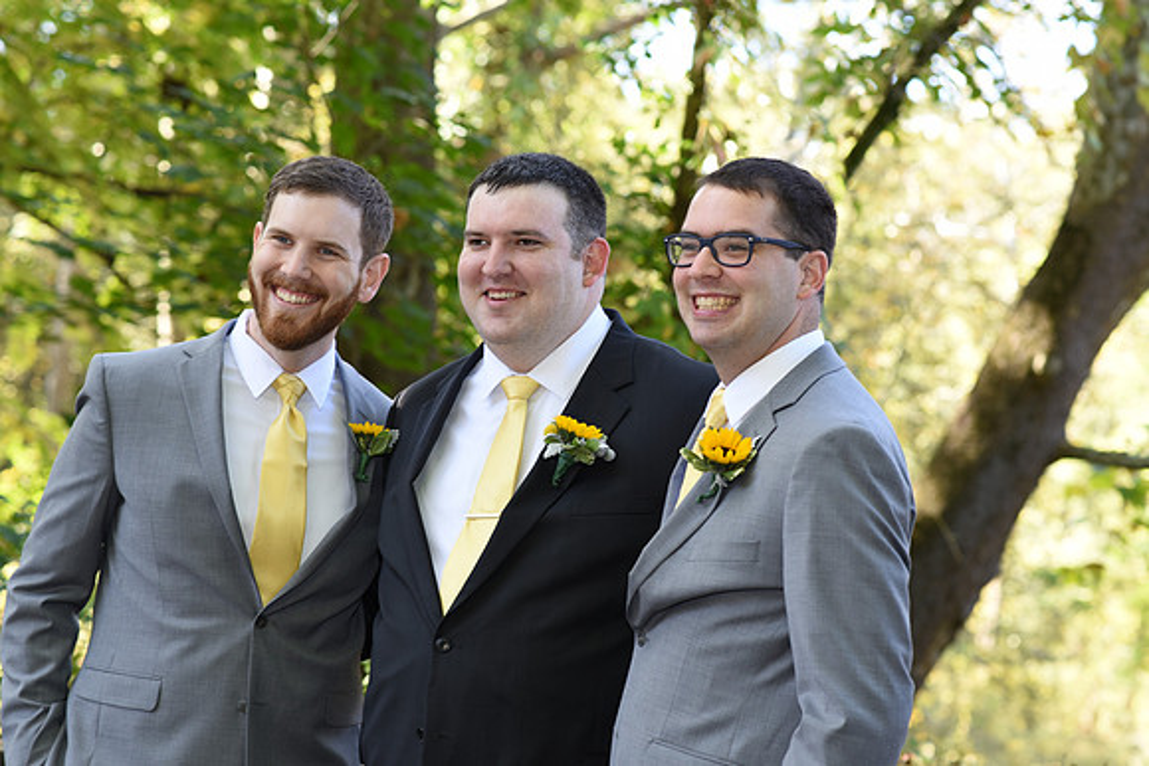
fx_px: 2713
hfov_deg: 23.9
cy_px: 383
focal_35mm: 85
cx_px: 574
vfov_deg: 16.1
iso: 500
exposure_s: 1/200
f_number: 4.5
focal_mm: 85
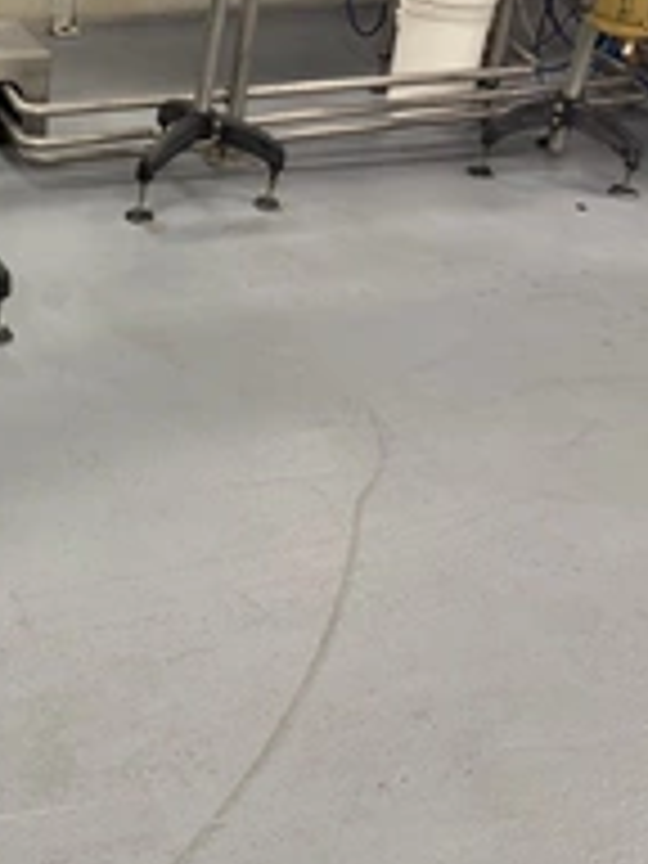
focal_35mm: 50
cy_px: 243
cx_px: -68
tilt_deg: -24.1
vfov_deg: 37.5
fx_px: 1248
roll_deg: -1.7
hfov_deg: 26.7
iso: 160
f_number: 1.78
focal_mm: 6.76
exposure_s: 1/60
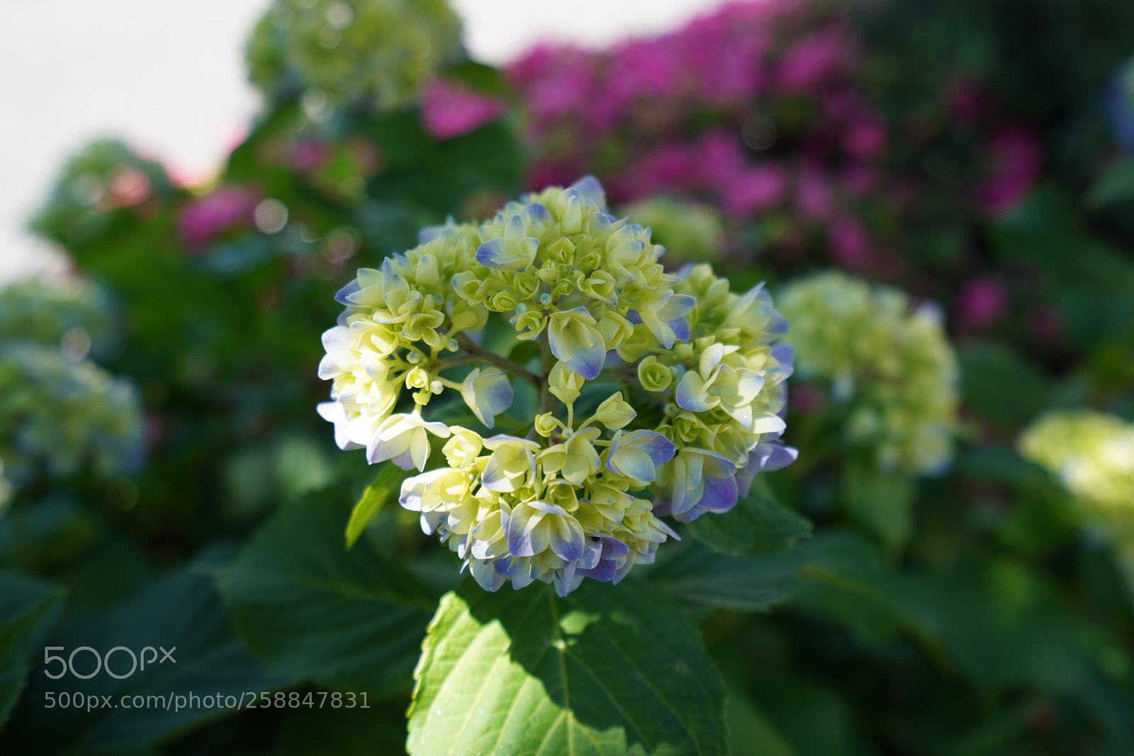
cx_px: 567
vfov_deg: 42.3
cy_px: 378
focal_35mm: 31
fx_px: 976
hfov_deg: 60.3
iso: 100
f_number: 4
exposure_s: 1/160
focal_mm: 31
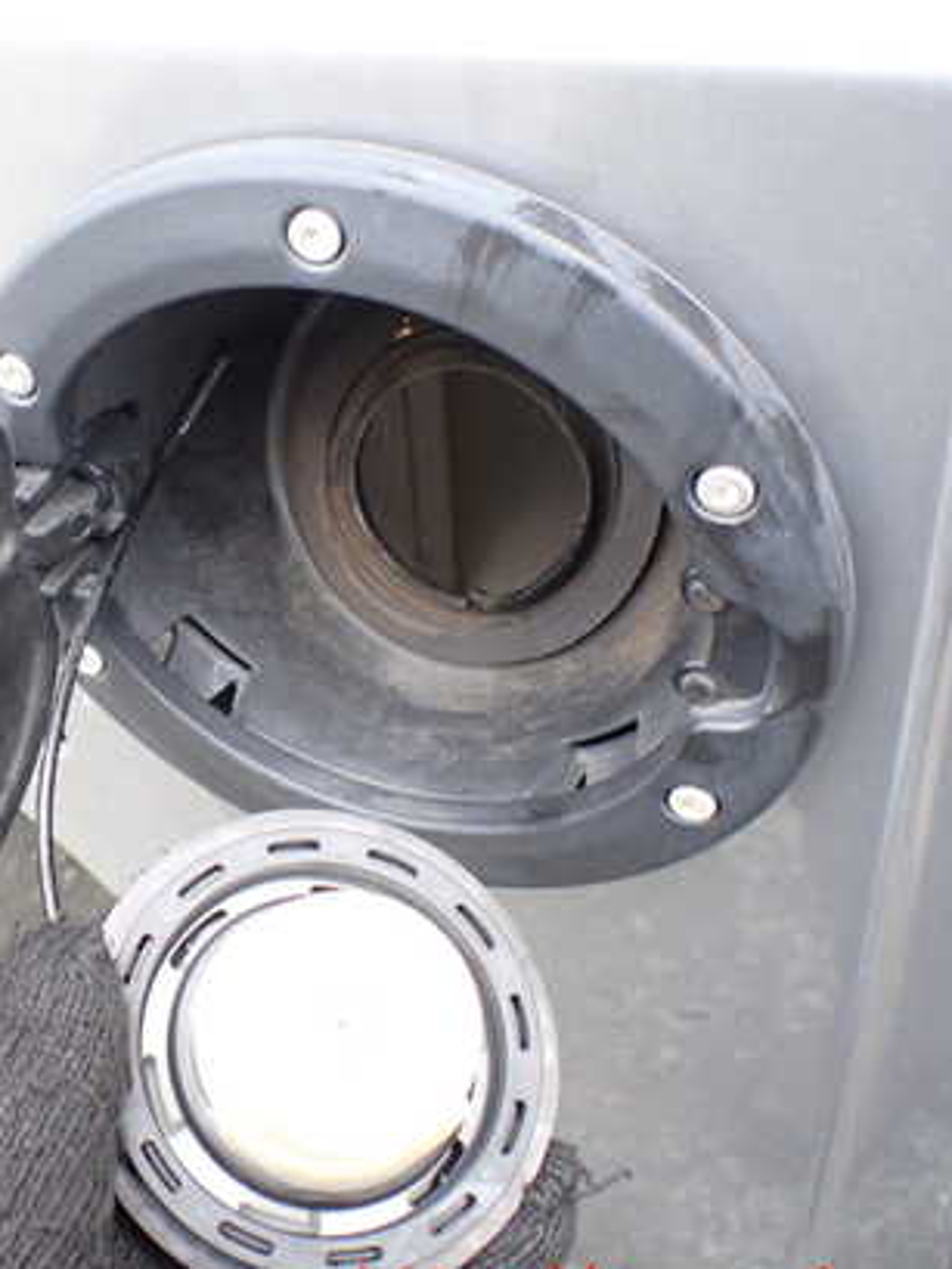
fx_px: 1613
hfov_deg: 31.6
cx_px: 127
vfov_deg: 42.9
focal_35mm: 44
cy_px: 639
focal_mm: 5.4
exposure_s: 1/125
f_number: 2.3
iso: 500
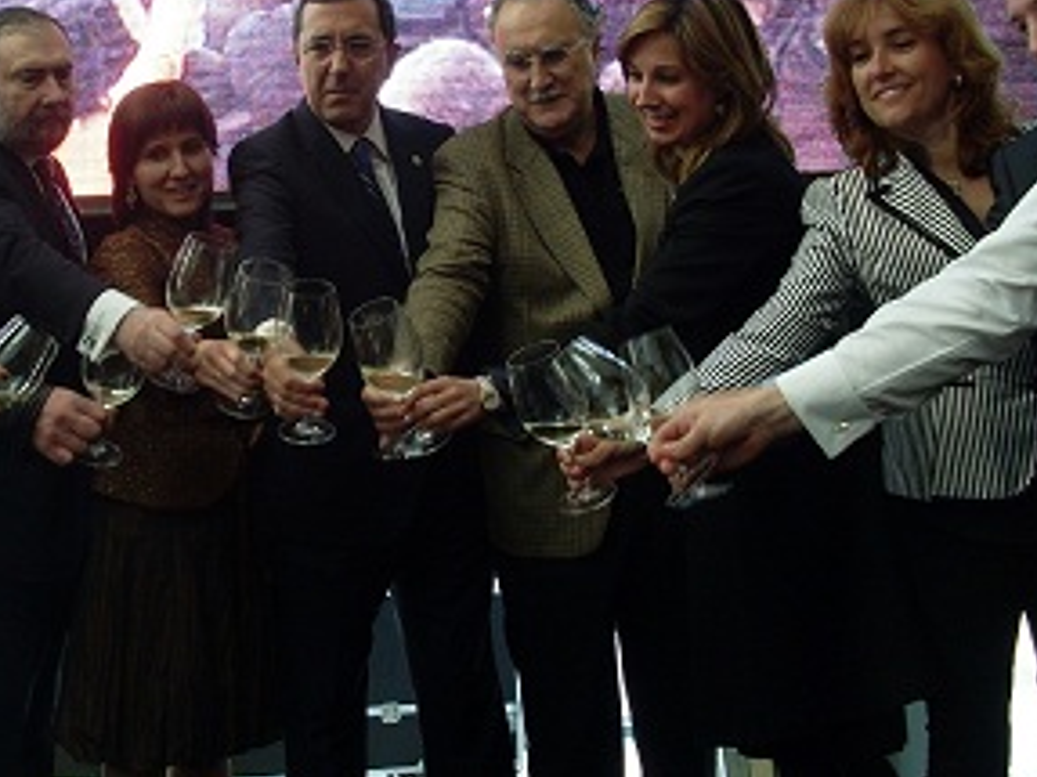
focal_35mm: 53
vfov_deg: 27.4
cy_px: 264
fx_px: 1587
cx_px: 397
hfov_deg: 36.0
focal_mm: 6.3
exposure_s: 1/60
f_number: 3
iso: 100
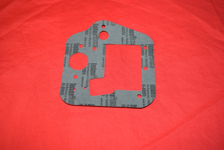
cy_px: 75
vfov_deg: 33.1
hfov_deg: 47.9
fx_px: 252
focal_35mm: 40
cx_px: 112
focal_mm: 27
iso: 400
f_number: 5.6
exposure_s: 1/40
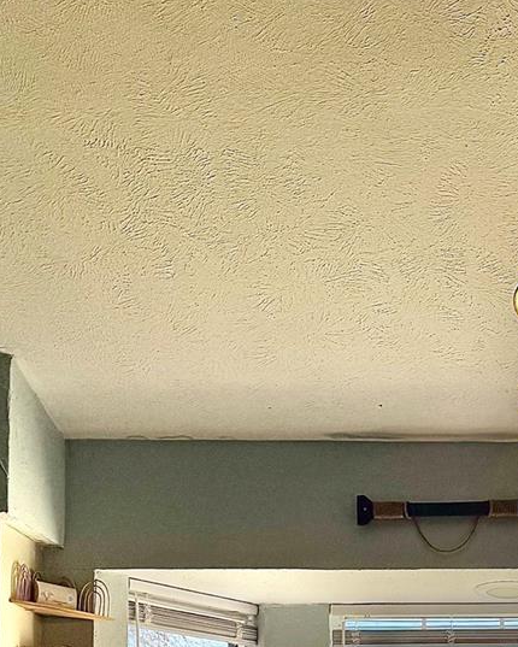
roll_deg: +0.4
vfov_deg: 24.9
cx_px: 517
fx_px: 1283
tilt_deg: +1.8
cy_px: 823
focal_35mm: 67
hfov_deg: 22.0
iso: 80
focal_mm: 6.76
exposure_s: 1/773
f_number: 1.78
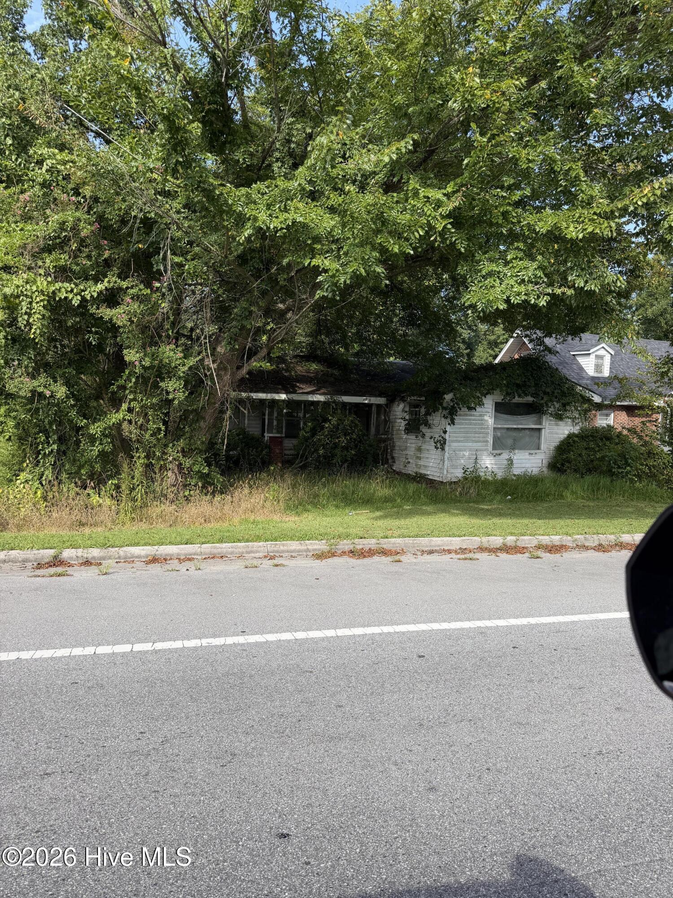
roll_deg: -2.4
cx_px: 336
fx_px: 622
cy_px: 449
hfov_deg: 56.8
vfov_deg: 71.6
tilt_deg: -5.3
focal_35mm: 24
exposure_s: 1/2000
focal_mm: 6.76
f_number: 1.78
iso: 80
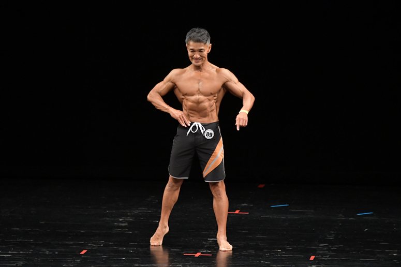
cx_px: 200
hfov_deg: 7.6
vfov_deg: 5.1
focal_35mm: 270
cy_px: 134
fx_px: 3006
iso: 3200
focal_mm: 180
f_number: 5.6
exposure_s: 1/400
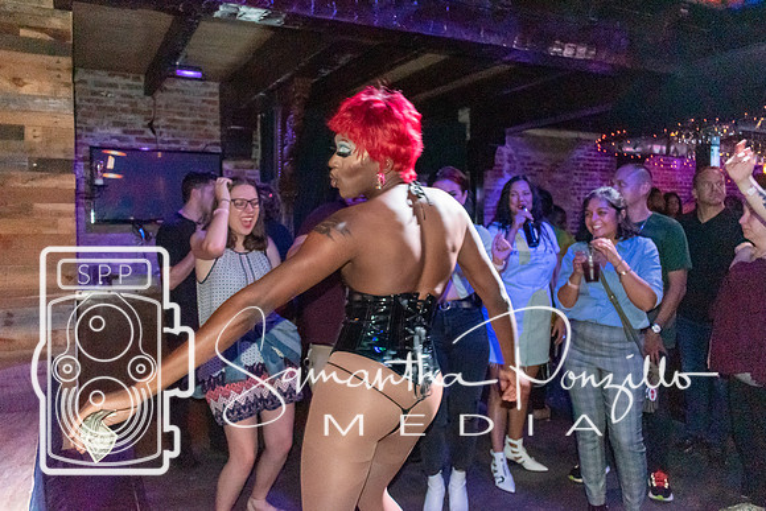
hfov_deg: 65.1
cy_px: 256
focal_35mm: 28
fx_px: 600
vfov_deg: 46.2
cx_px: 383
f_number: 3.5
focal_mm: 18
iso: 6400
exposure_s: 1/60
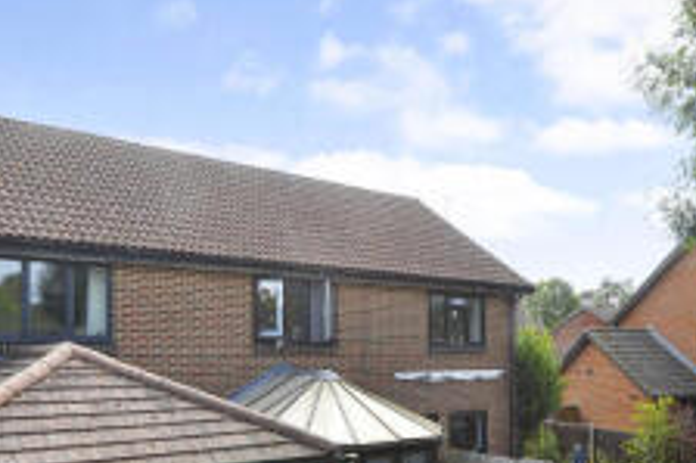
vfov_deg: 36.7
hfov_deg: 55.8
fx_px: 657
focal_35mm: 34
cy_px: 406
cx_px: 364
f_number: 14
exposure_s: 1/50
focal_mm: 16
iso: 400
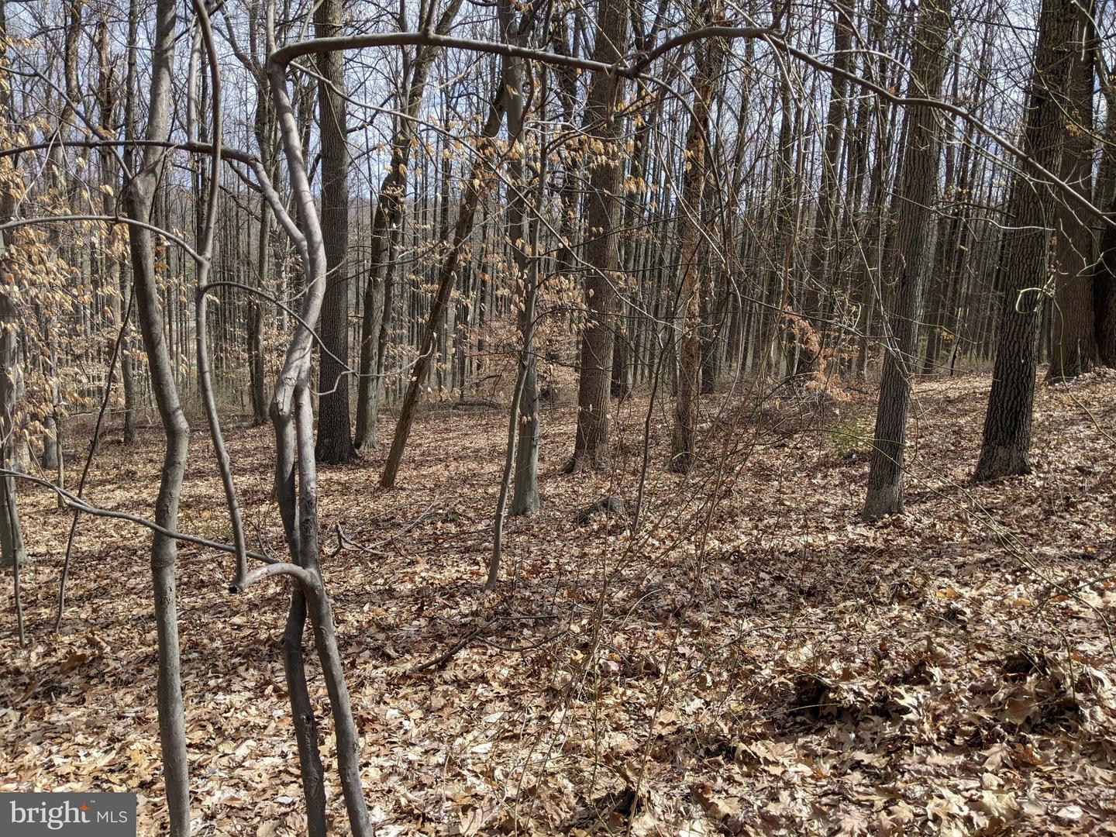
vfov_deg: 51.4
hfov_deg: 65.3
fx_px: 870
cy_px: 418
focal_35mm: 27
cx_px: 558
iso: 51
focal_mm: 4.44
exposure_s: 1/1381
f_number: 1.8
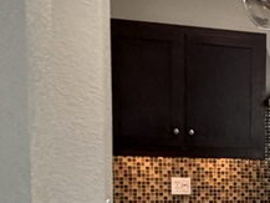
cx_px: 542
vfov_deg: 15.6
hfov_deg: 16.2
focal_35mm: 93
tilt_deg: -4.8
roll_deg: -2.0
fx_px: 726
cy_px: 210
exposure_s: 1/60
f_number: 2.2
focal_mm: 2.22
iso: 250
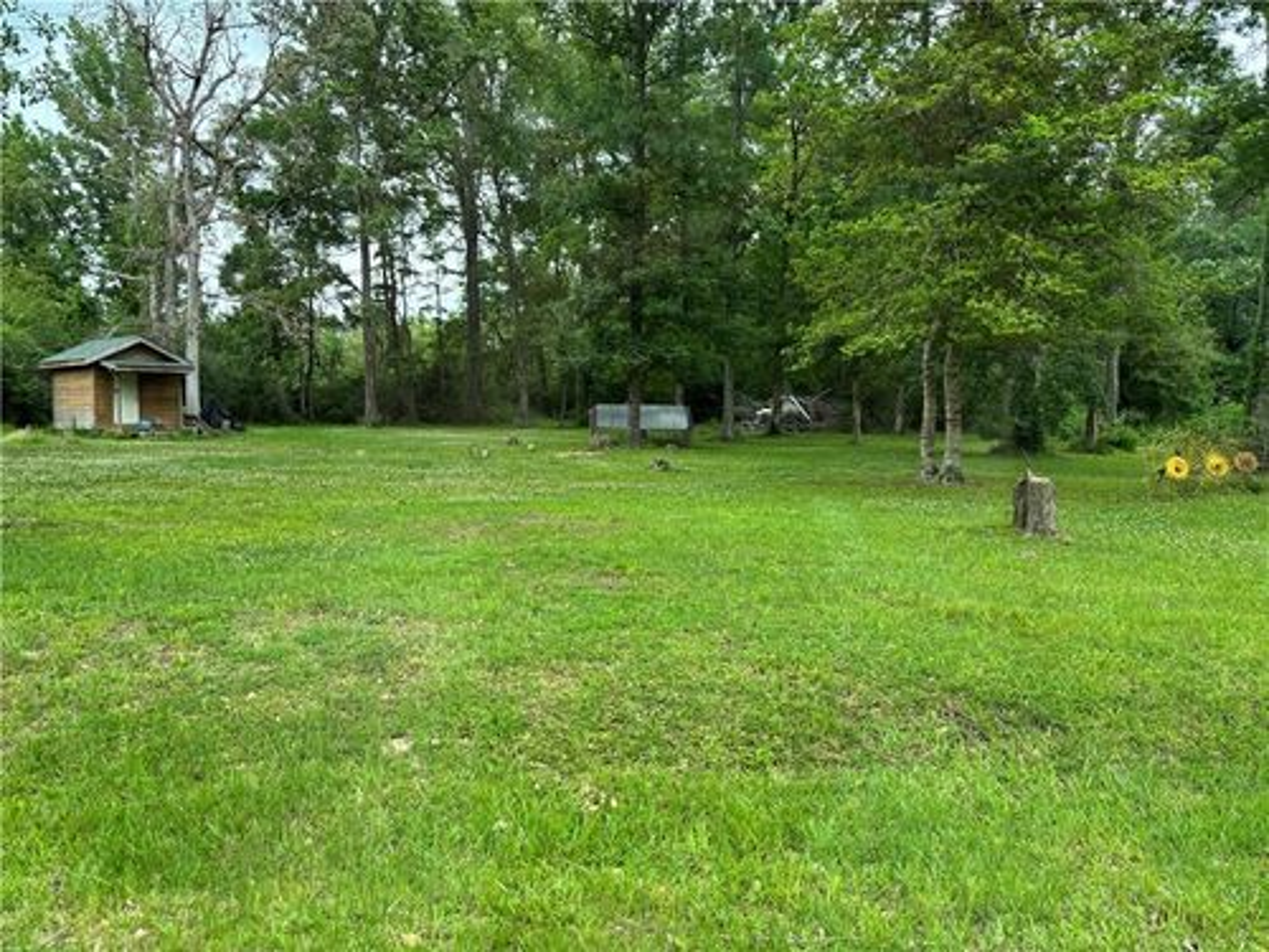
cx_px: 634
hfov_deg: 67.3
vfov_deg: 53.1
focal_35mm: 26
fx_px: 953
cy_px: 476
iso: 40
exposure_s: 1/247
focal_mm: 5.96
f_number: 1.6
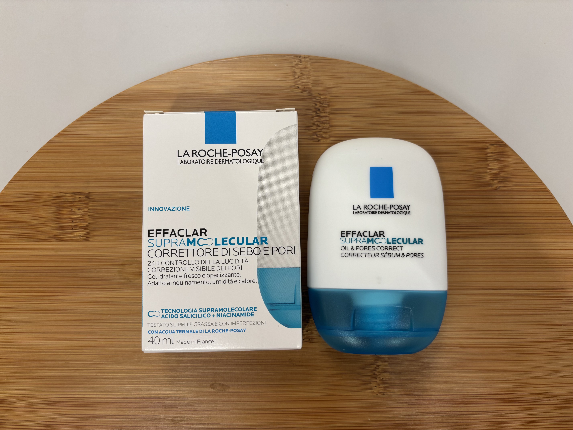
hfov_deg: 67.3
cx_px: 286
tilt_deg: -84.3
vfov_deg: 53.1
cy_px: 215
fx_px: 430
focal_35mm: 26
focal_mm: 5.96
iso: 80
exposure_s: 1/100
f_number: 1.6
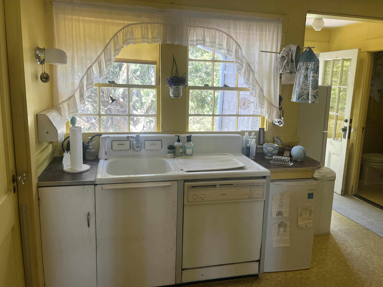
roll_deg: -1.4
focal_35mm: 28
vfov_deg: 49.7
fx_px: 310
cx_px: 197
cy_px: 140
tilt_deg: -9.5
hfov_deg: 63.4
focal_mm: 5.1
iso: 125
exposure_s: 1/121
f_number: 1.6
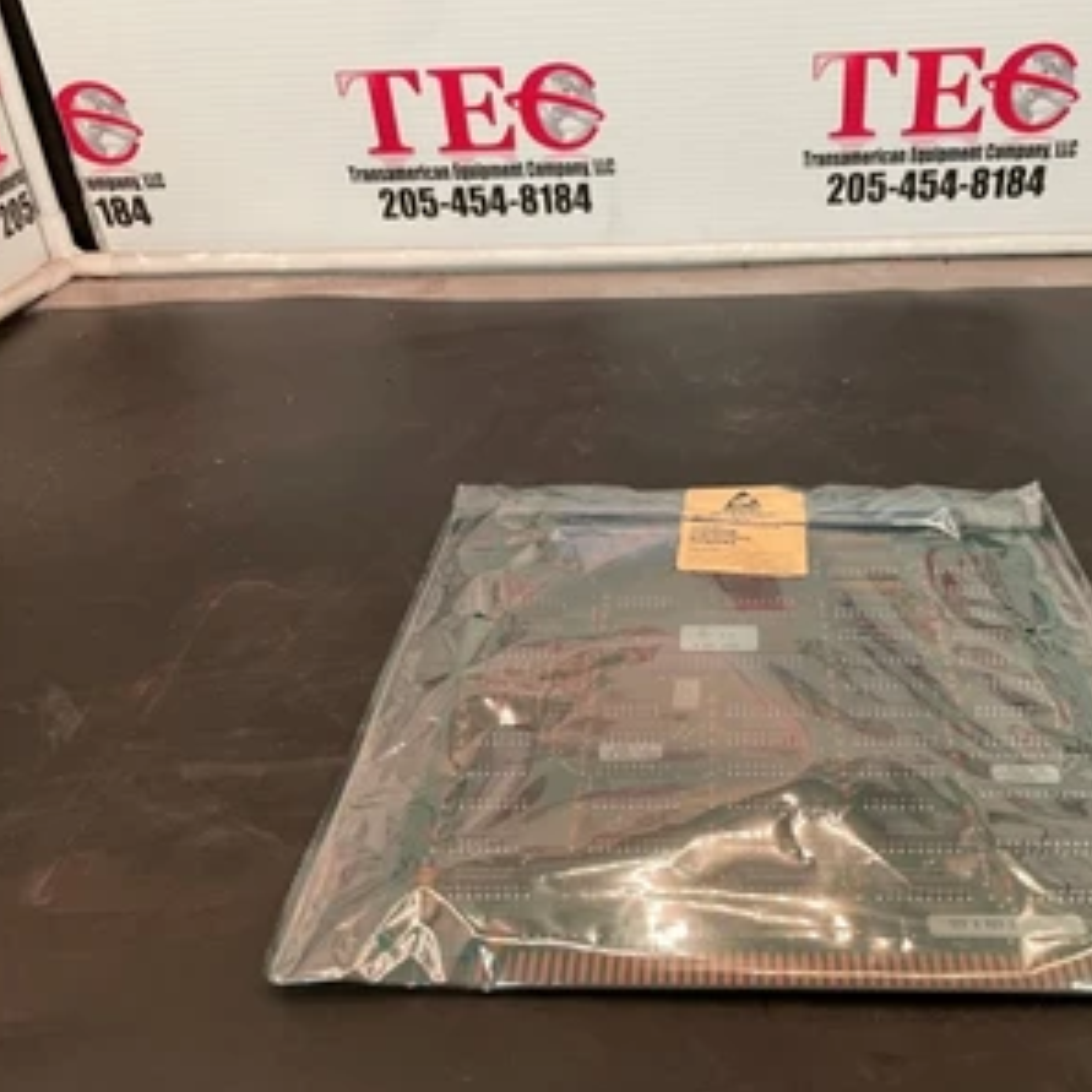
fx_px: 1106
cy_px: 544
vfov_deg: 52.5
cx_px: 680
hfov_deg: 52.0
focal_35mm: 31
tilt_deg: -33.0
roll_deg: +2.2
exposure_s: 1/59
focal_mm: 4.2
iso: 200
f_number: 1.6
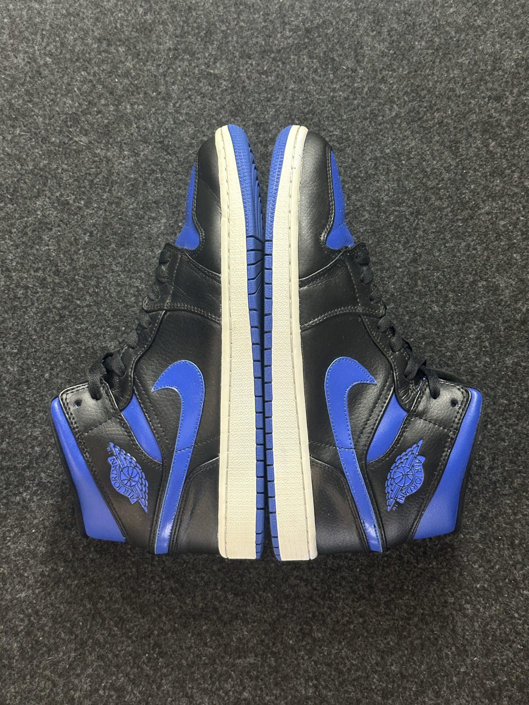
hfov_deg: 30.3
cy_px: 352
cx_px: 264
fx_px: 978
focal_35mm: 48
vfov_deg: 39.7
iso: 400
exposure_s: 1/34
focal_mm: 6.86
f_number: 1.78
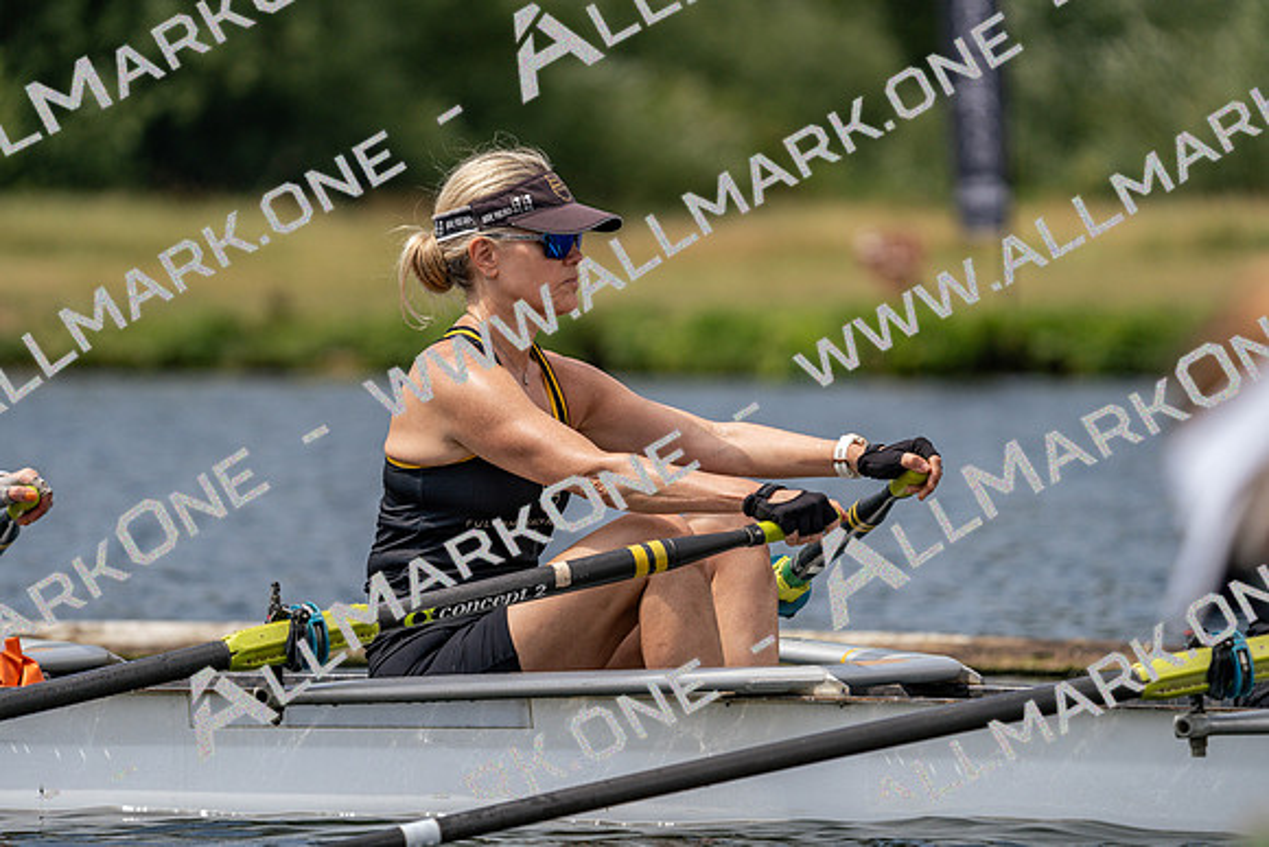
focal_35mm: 376
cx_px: 634
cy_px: 424
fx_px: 13256
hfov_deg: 5.5
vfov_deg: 3.7
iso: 250
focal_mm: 376
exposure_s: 1/1600
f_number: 6.3
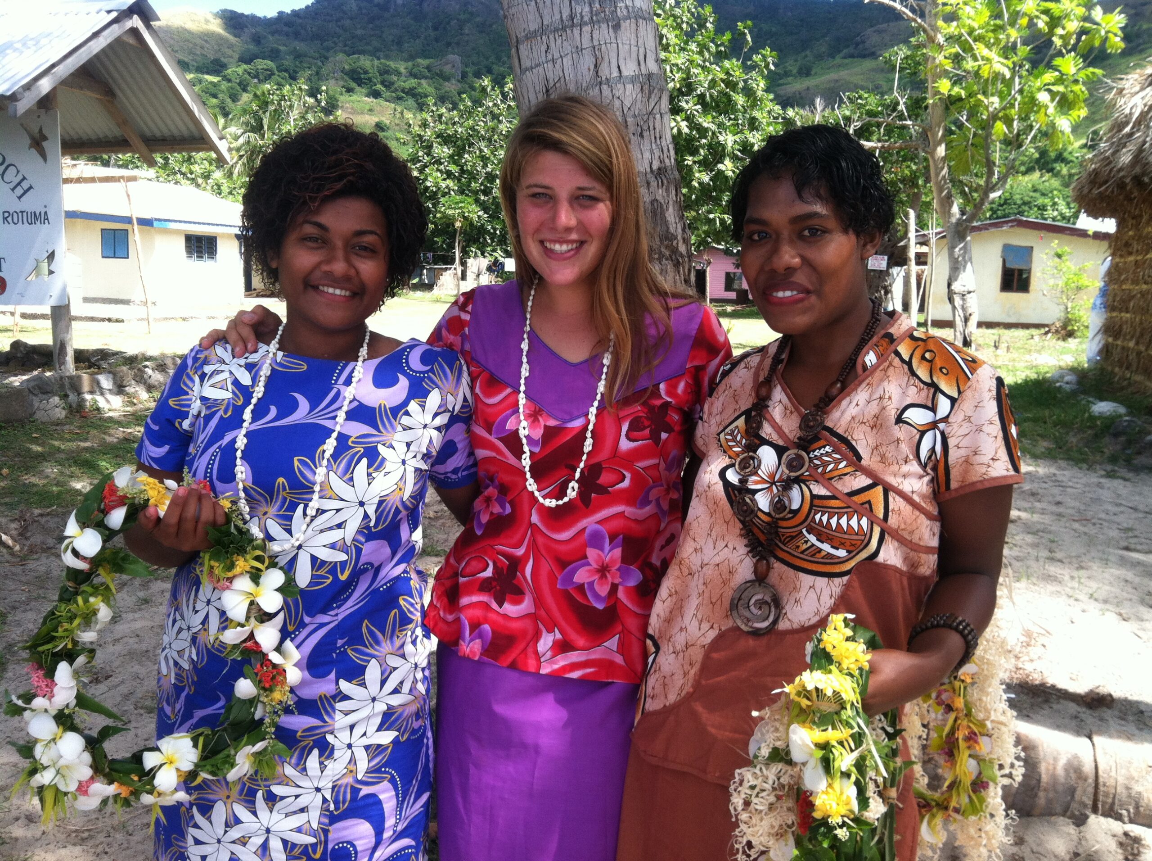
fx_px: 1163
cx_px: 576
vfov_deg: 40.6
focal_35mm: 35
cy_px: 430
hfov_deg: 52.7
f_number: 2.8
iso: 80
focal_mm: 3.85
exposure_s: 1/361
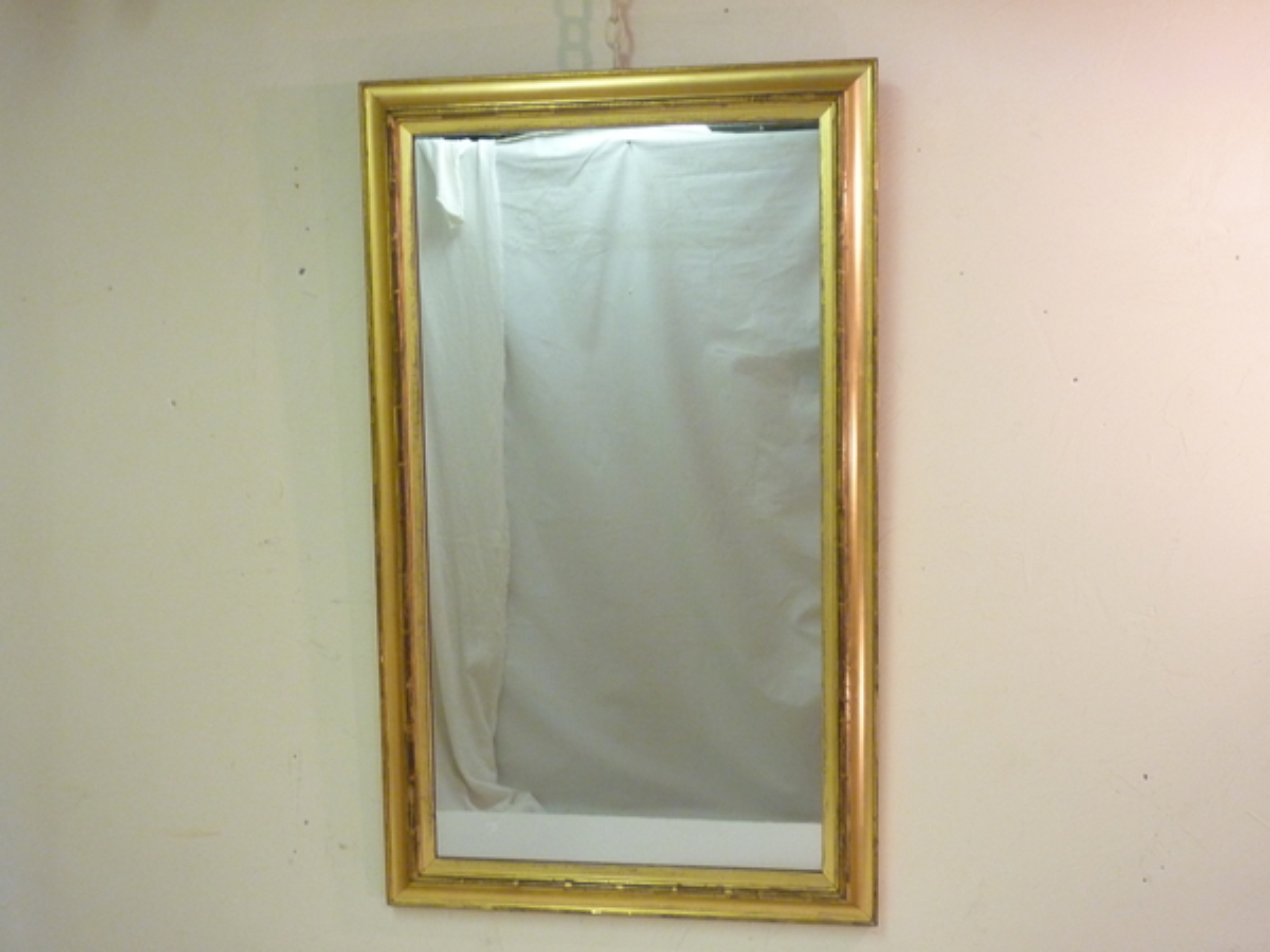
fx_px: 1357
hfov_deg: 50.1
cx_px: 635
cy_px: 476
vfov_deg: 38.7
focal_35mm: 37
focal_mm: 6.1
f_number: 3.6
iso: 400
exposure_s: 1/25
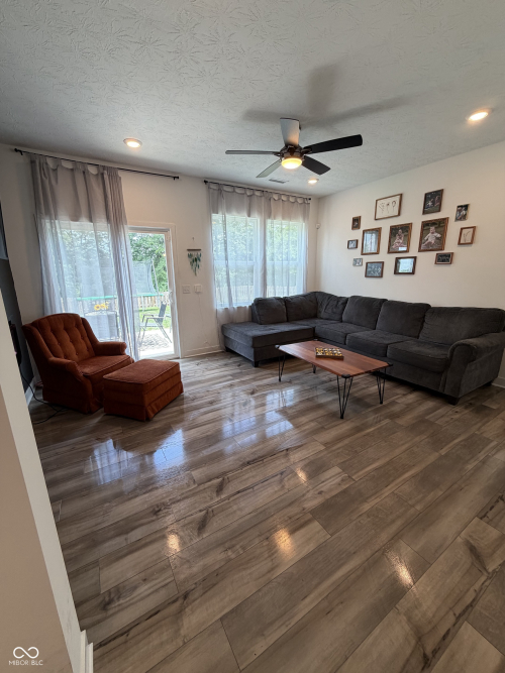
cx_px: 252
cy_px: 336
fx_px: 272
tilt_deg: -14.0
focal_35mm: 14
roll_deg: +0.7
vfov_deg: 102.1
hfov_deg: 85.7
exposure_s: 1/120
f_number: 2.2
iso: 125
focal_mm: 2.22
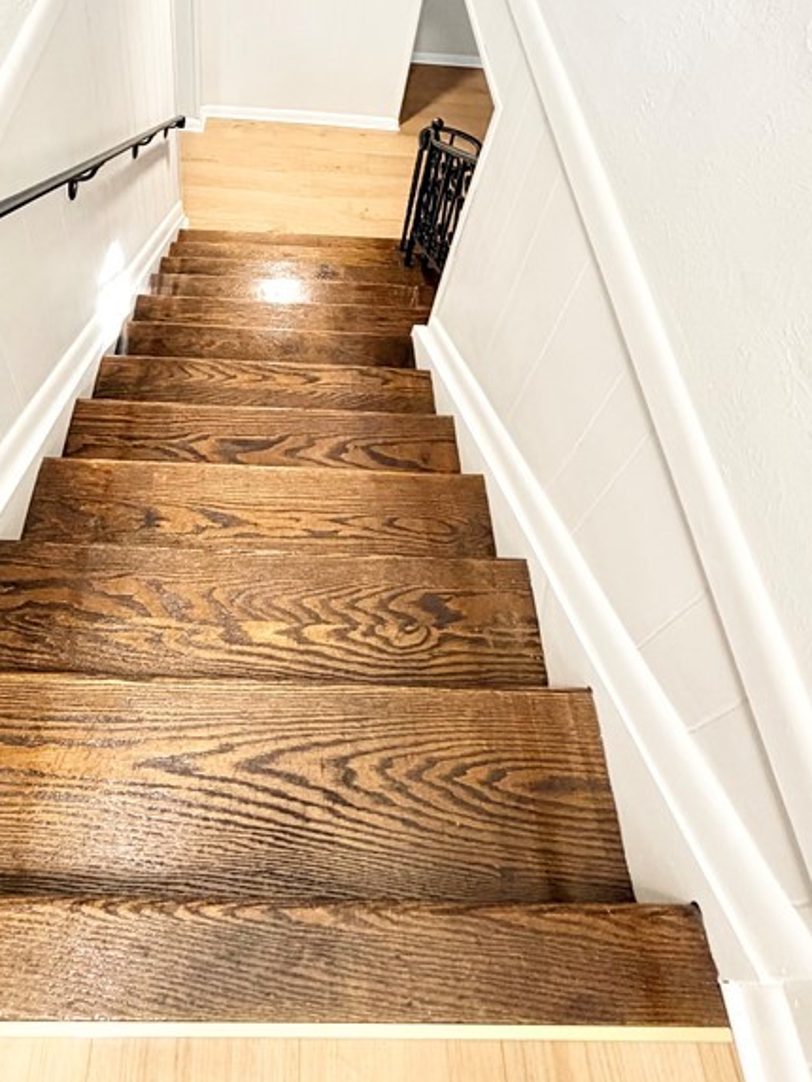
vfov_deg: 62.5
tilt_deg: -44.3
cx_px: 312
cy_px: 193
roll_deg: -8.0
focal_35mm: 25
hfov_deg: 54.4
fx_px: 782
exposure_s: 1/60
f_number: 2.2
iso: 250
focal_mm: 2.22
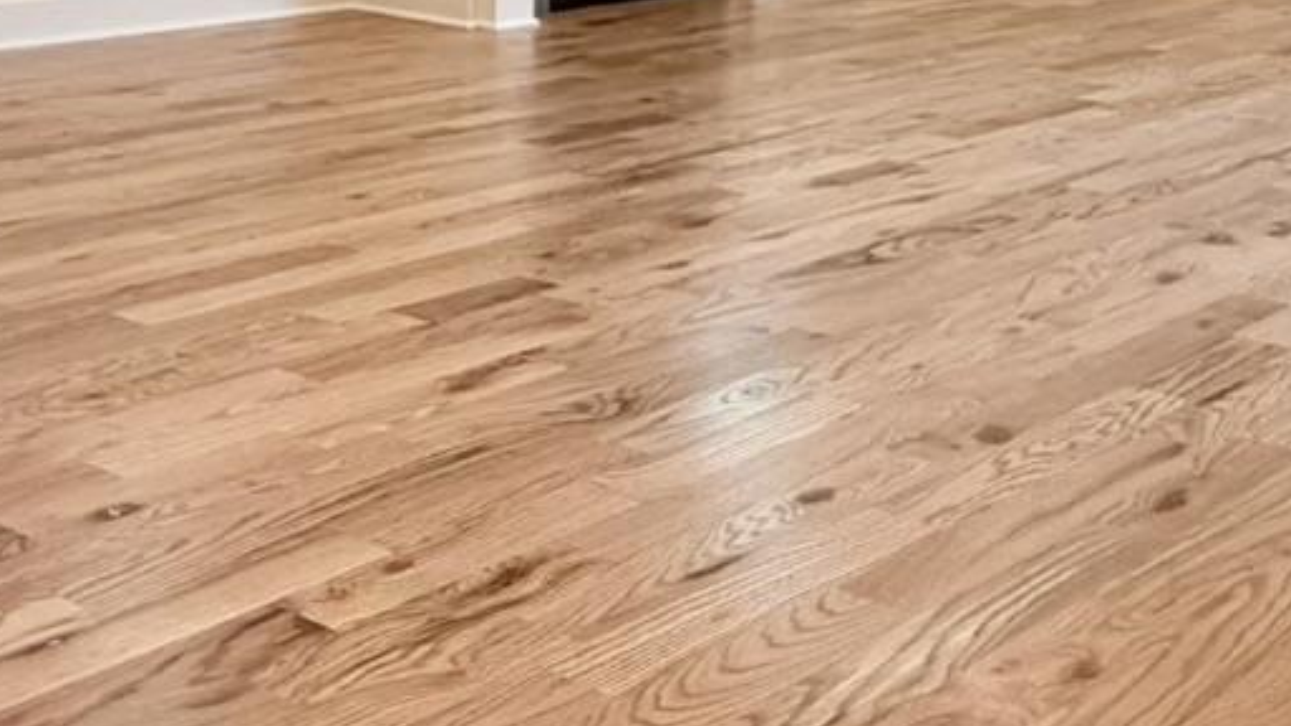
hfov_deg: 32.7
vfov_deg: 18.2
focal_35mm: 61
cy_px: -265
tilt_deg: -0.2
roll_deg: -0.6
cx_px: 144
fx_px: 2088
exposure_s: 1/121
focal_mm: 2.22
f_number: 2.2
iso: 160
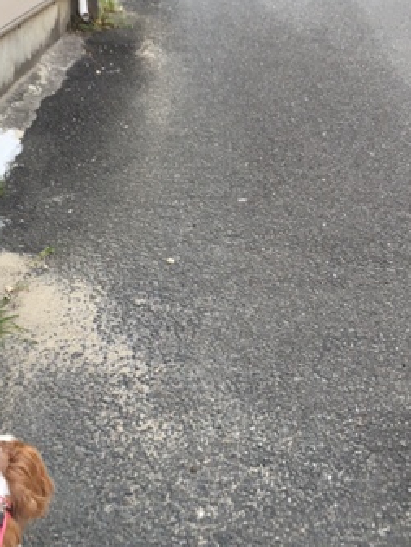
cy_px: 180
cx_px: 133
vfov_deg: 34.6
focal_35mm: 55
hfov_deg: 26.4
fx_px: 870
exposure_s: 1/40
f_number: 2.2
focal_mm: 4.15
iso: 25
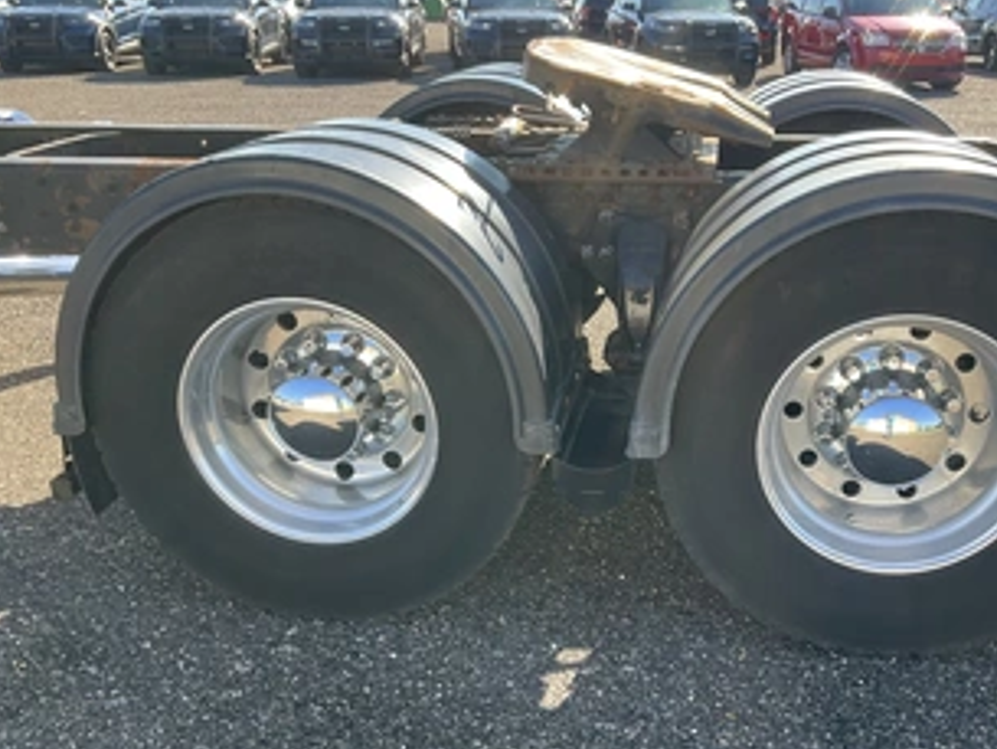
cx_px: 608
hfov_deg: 48.6
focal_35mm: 38
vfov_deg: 37.7
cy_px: 419
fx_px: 1095
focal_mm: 3
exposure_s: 1/276
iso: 25
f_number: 1.8
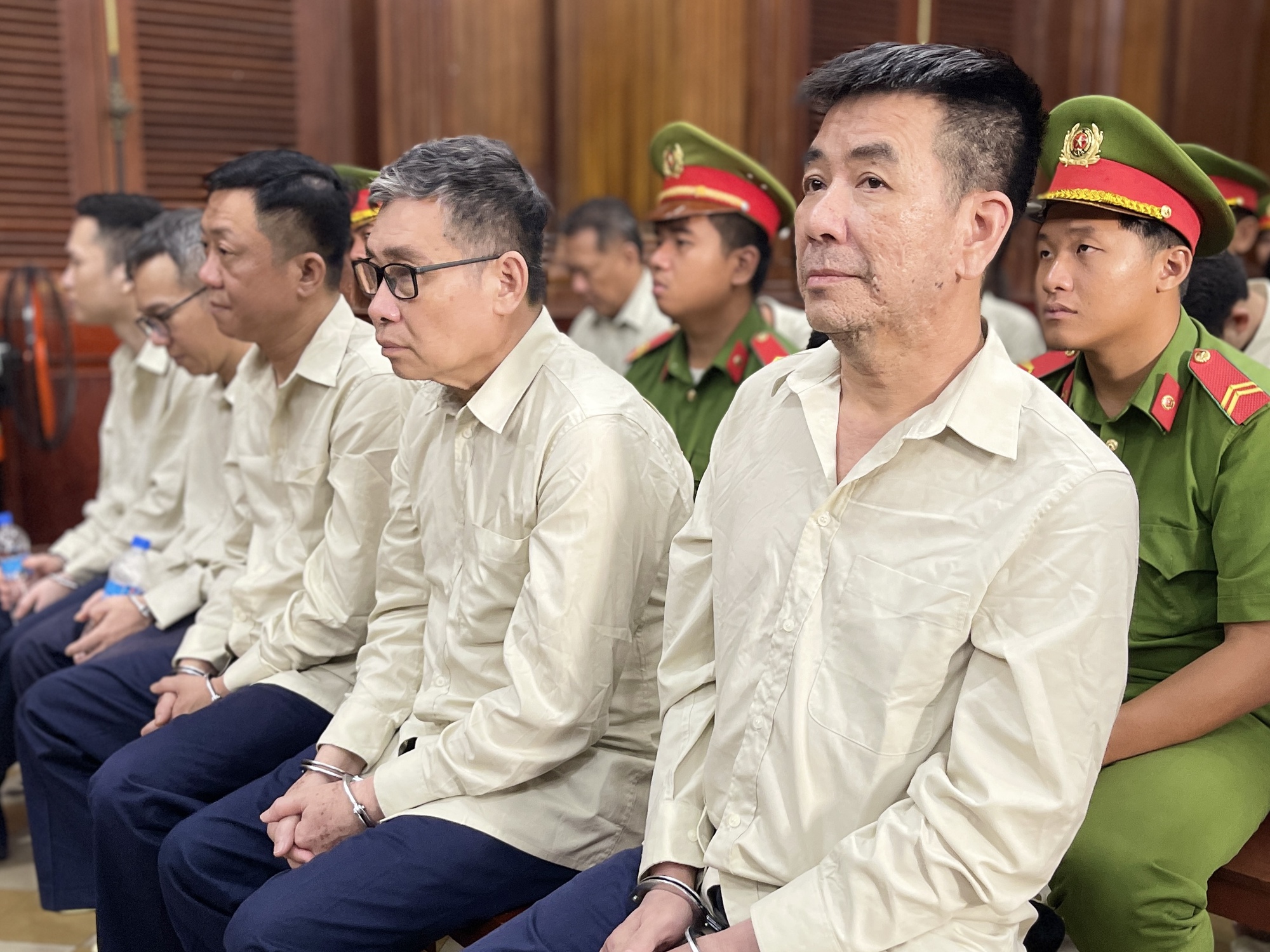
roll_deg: -0.5
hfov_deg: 67.3
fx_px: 954
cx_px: 635
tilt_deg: -11.9
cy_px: 476
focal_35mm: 26
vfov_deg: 53.1
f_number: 1.6
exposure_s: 1/50
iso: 160
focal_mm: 5.1
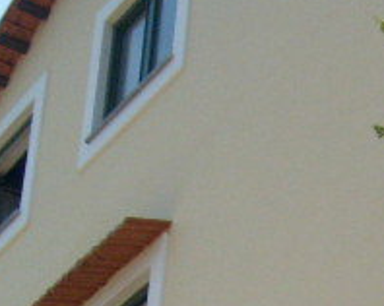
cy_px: 591
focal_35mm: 177
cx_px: 475
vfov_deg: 8.3
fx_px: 2010
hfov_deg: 10.7
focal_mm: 5.8
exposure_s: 1/250
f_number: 7.1
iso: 80
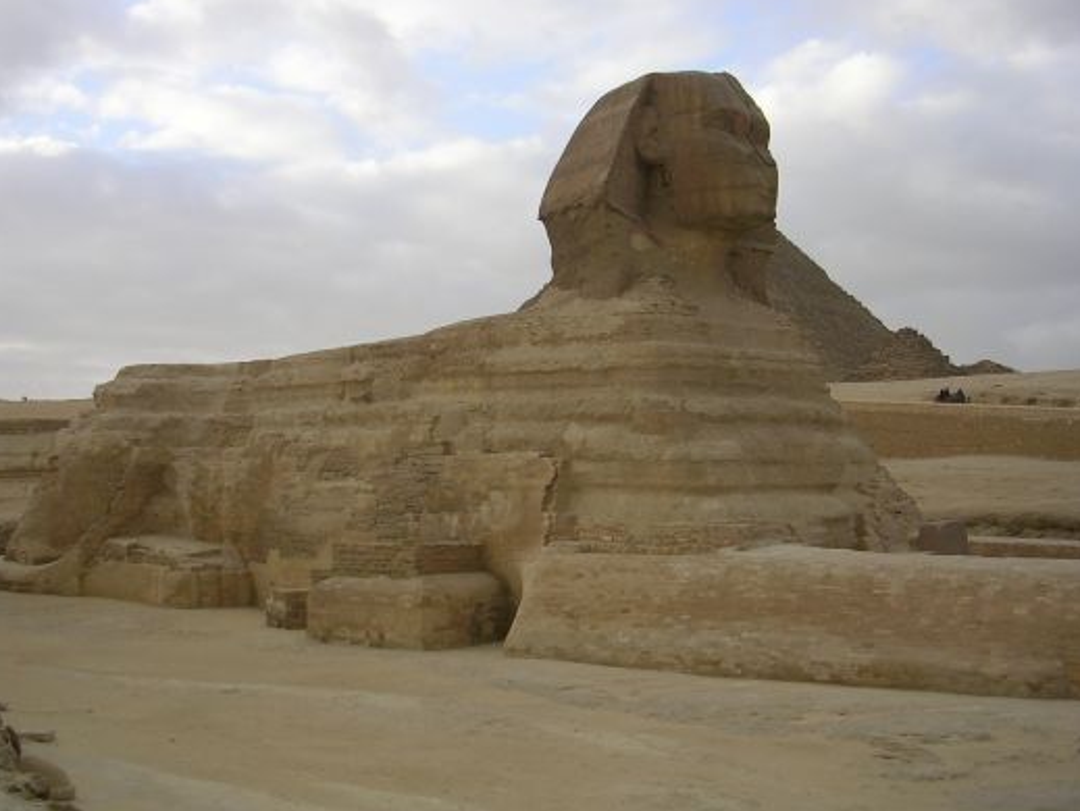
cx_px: 546
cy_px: 397
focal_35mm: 39
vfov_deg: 36.9
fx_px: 1218
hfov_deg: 47.8
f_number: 2.8
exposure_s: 1/273
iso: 50
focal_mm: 5.8
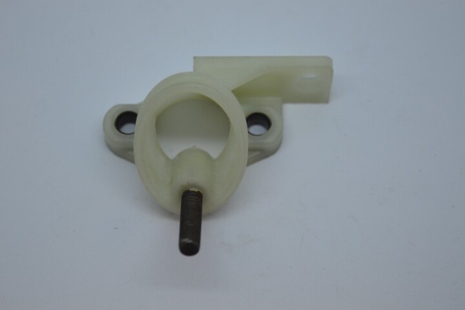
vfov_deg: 17.5
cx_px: 232
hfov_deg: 26.0
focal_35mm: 78
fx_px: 1007
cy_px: 155
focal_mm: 52
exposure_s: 1/125
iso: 250
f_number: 5.6
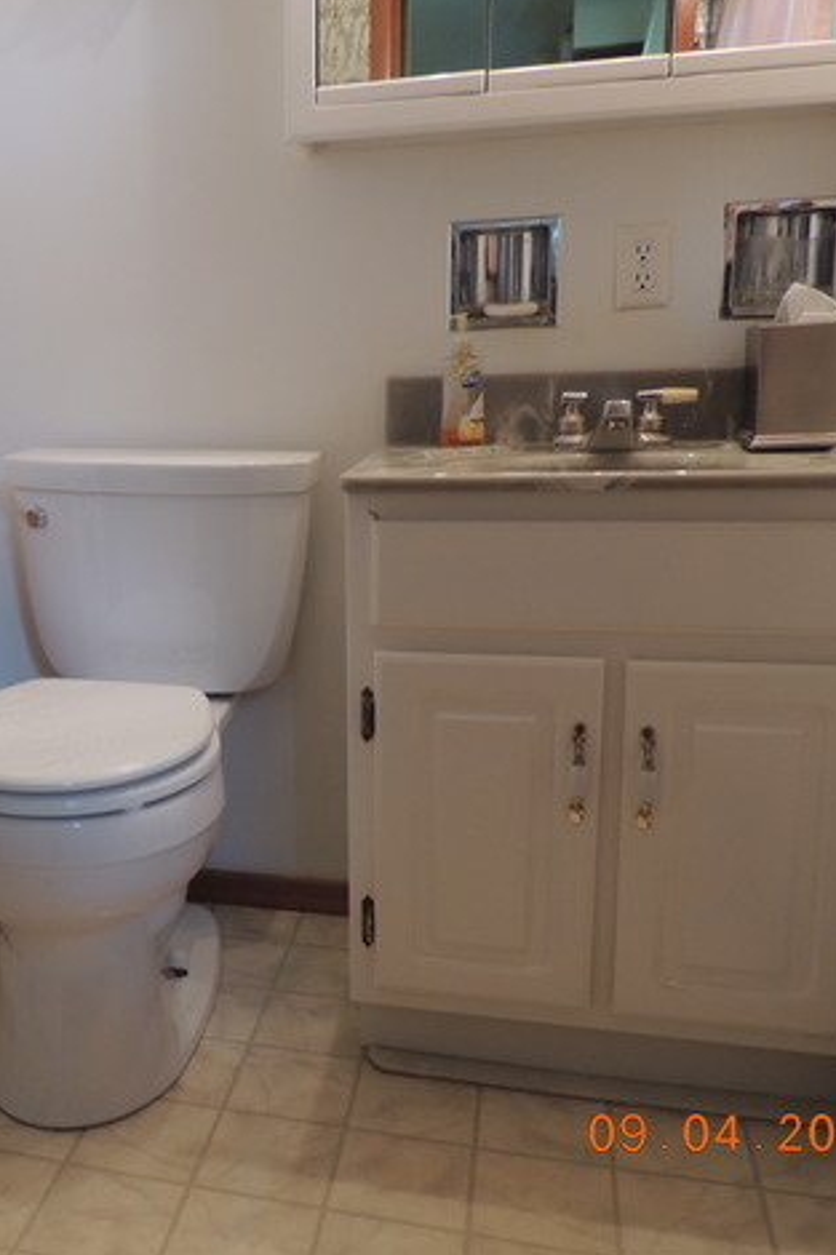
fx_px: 1185
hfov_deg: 37.0
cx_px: 126
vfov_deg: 55.8
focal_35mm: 34
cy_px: 625
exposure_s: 1/30
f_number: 3
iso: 140
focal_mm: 4.3
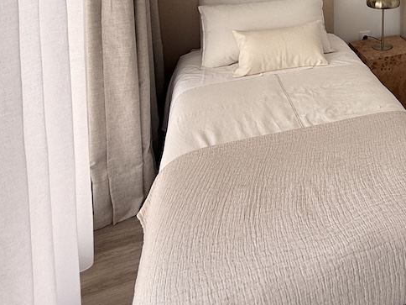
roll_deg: +0.1
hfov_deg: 42.2
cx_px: 420
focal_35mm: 37
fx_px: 434
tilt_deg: -1.7
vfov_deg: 31.1
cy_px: -81
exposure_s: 1/324
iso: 50
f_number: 2.2
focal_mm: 2.22
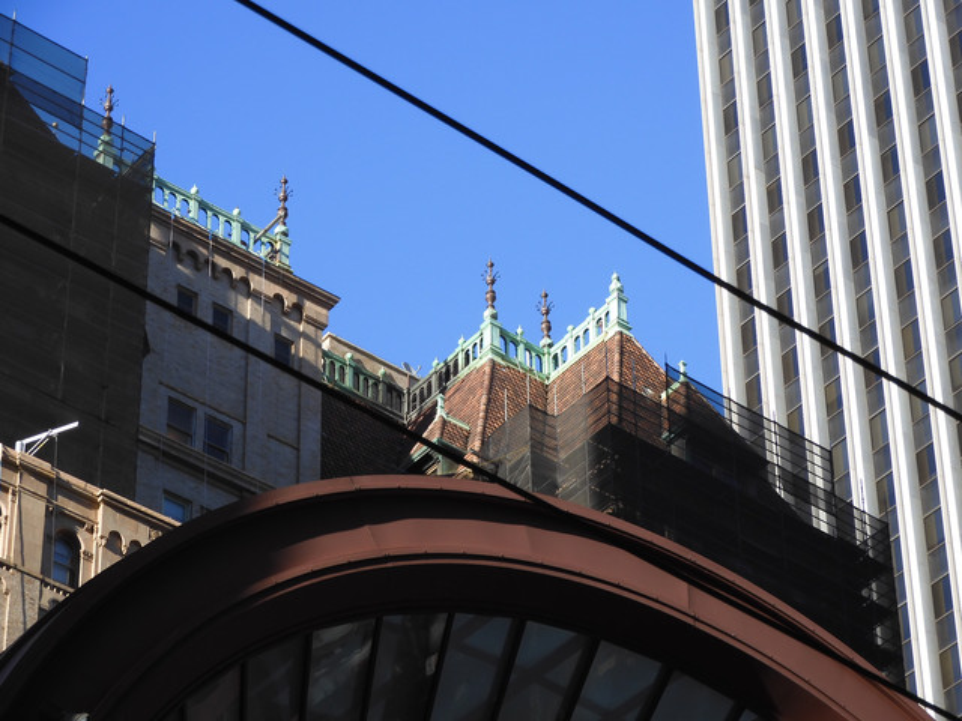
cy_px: 360
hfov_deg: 16.4
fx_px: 3335
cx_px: 481
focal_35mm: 120
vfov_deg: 12.3
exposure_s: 1/200
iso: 100
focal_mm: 21.4
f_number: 5
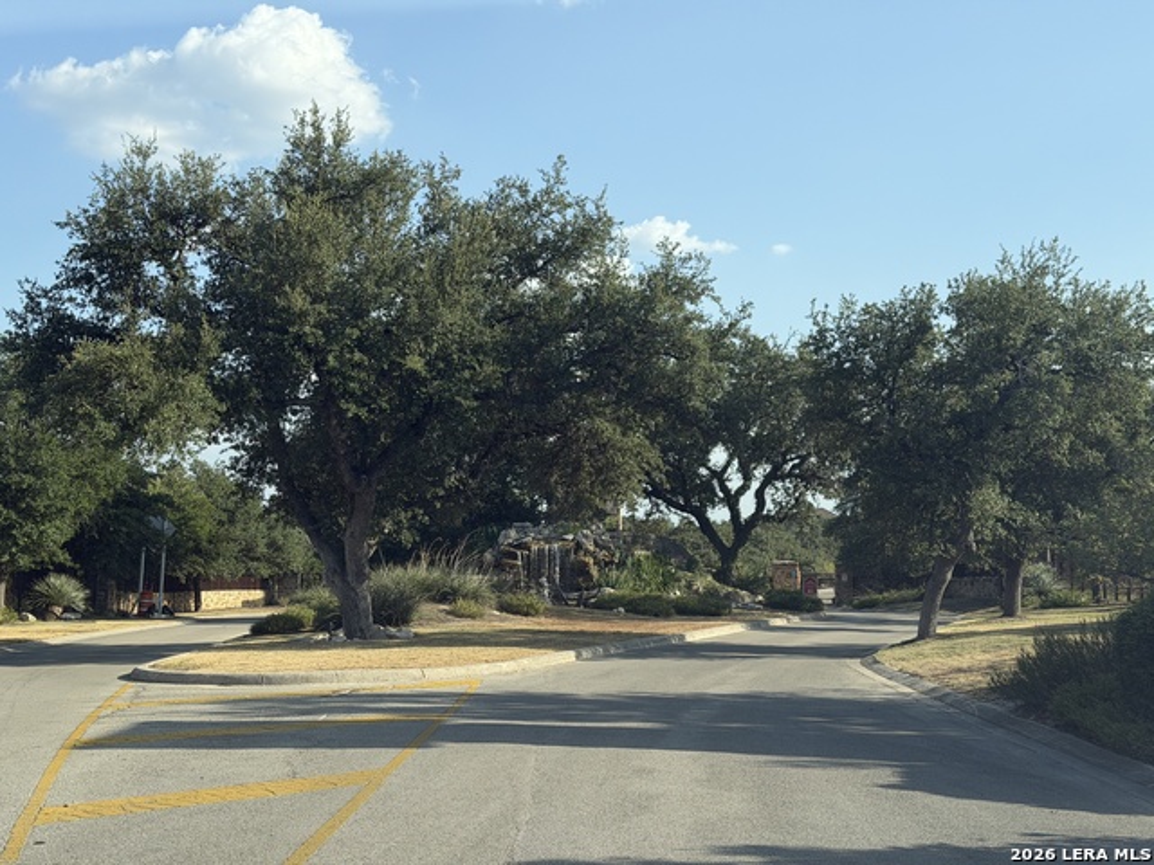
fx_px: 1600
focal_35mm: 48
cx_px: 577
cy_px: 432
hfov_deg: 39.7
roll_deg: -0.5
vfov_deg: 30.3
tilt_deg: +2.3
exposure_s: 1/2494
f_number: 1.78
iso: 64
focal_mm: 6.76
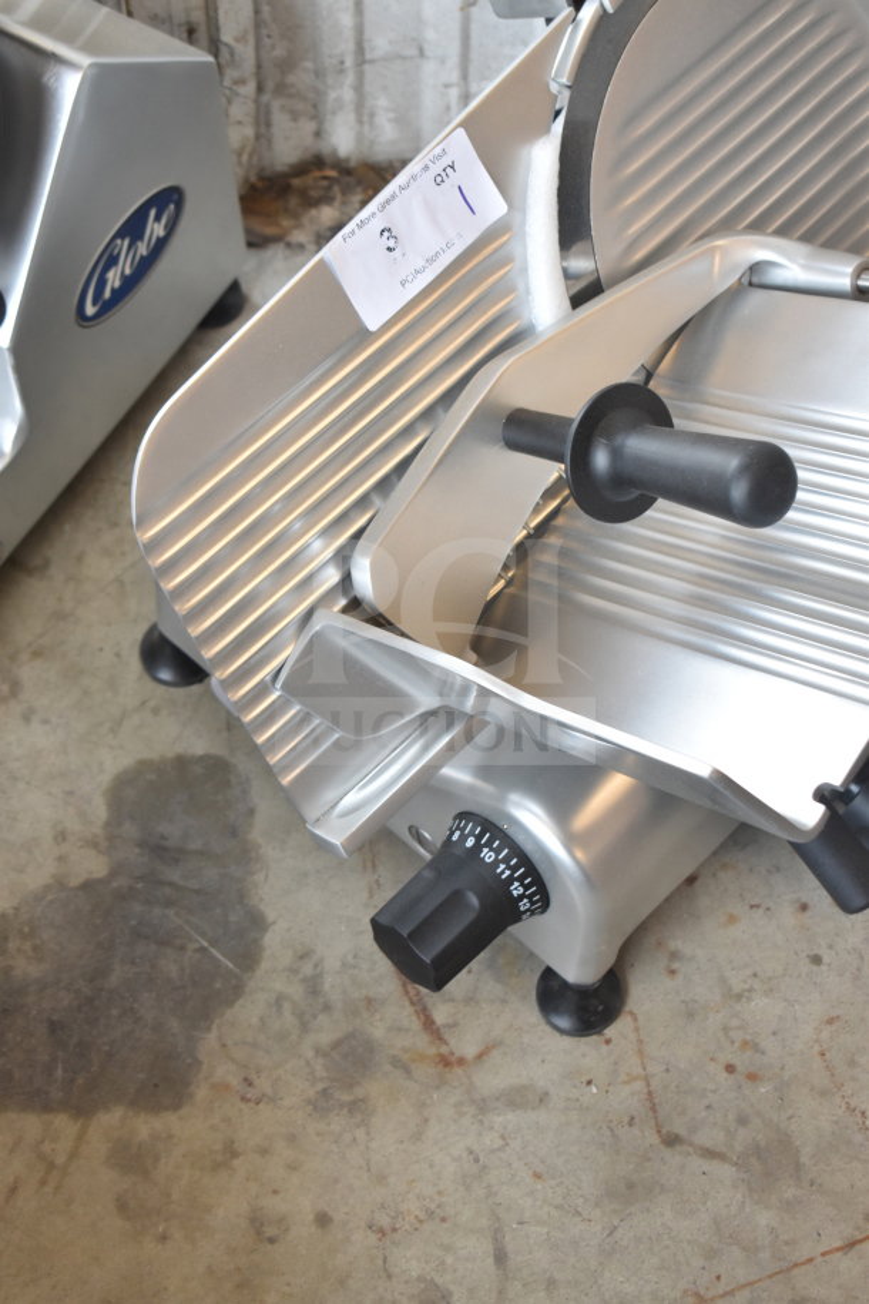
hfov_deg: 20.2
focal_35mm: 68
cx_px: 434
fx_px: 2444
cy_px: 652
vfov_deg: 29.9
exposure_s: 1/80
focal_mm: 45
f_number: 5
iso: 800
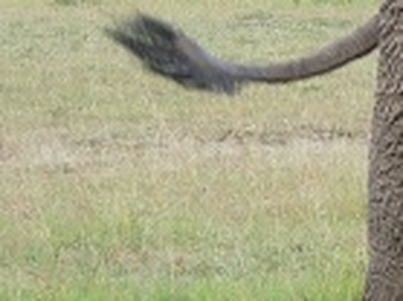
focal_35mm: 613
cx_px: 925
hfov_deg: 3.2
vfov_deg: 2.4
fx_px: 7130
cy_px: 91
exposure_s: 1/100
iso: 100
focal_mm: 21.6
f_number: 3.6
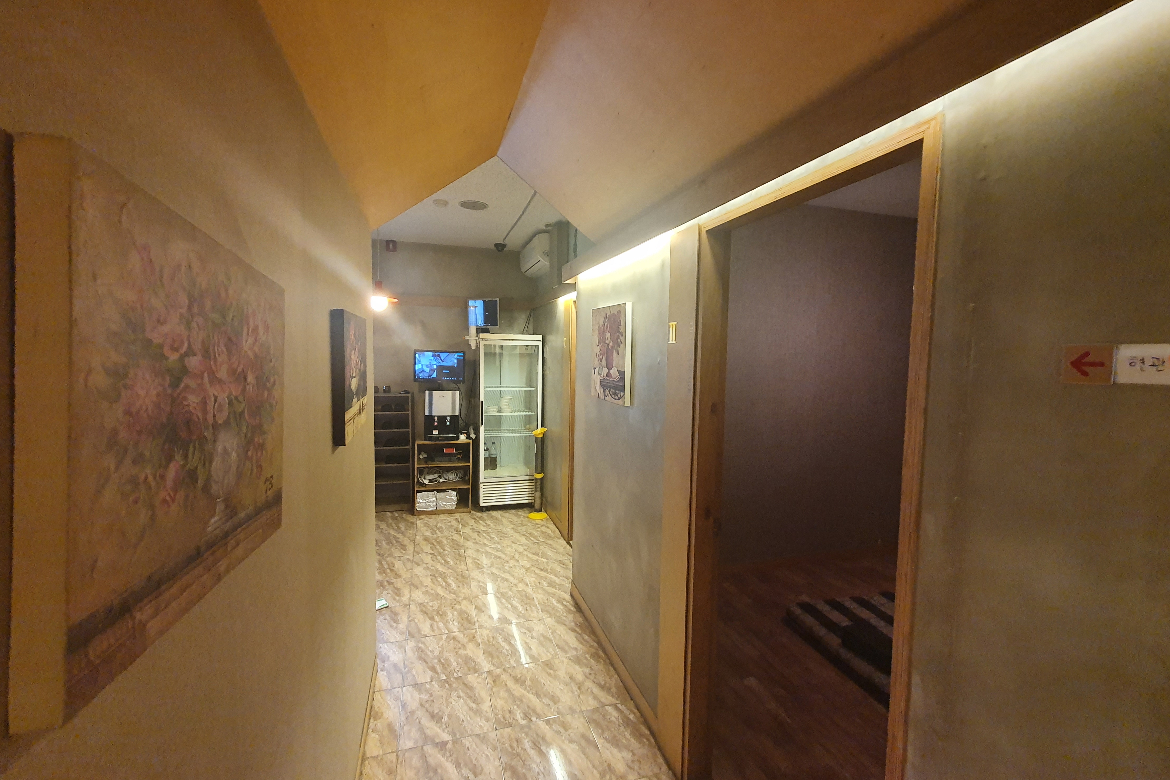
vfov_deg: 81.2
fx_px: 455
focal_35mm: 14
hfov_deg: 104.2
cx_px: 565
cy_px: 389
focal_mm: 1.8
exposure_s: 1/30
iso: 400
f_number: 2.2
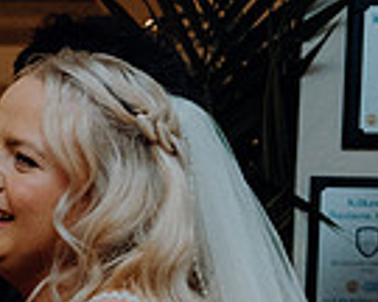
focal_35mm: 137
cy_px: 379
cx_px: -3
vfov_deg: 11.0
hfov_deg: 13.8
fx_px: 1533
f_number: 3.5
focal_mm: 34
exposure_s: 1/160
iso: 2500
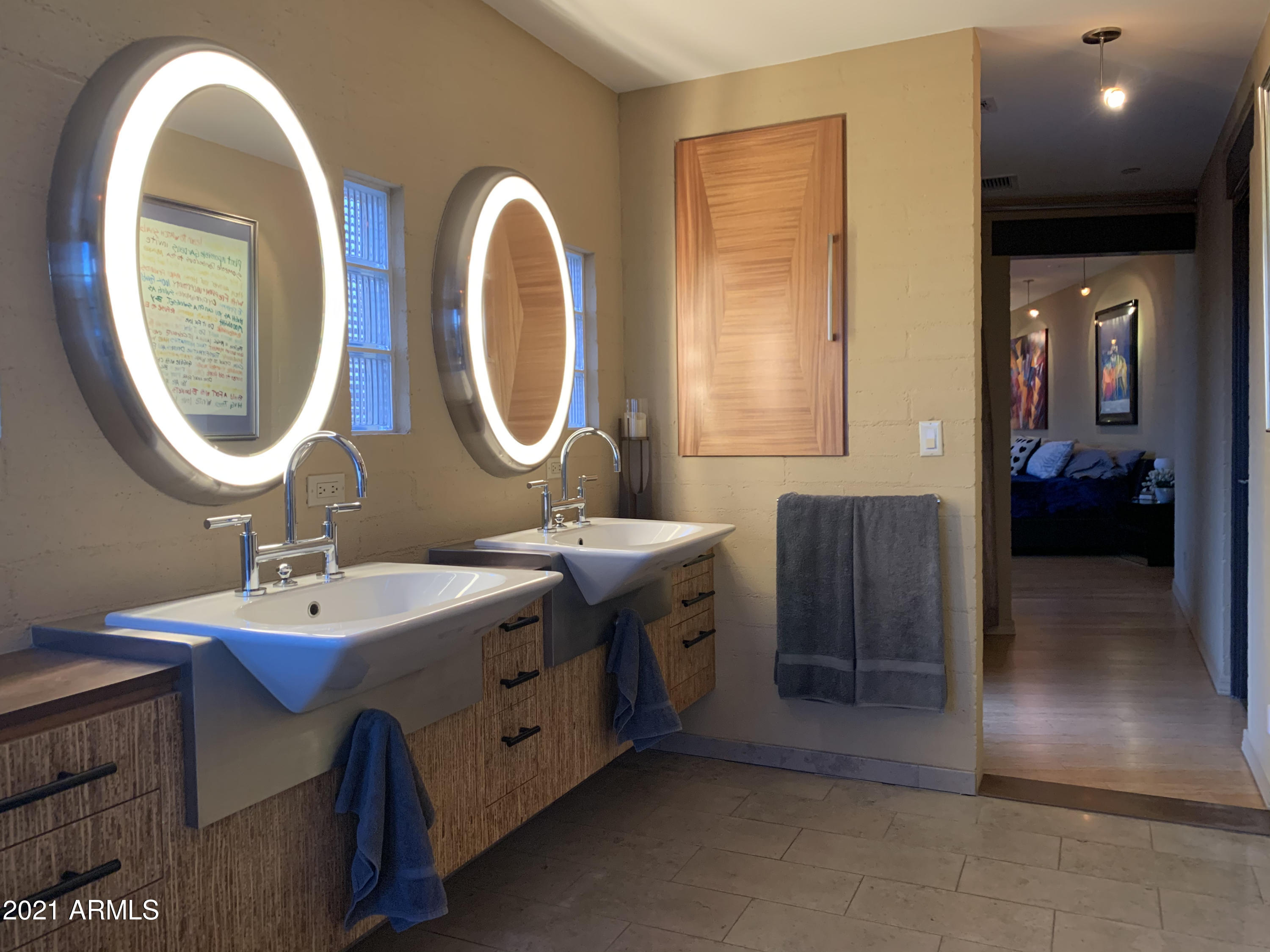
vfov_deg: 53.1
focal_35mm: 26
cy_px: 476
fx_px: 954
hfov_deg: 67.3
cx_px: 635
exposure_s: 1/60
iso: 250
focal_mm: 4.25
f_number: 1.8
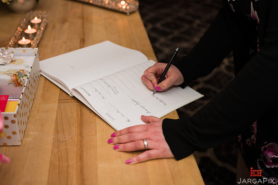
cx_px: 134
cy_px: 93
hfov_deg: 46.4
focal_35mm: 42
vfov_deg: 31.8
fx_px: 324
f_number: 3.2
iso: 400
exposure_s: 1/200
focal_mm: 38
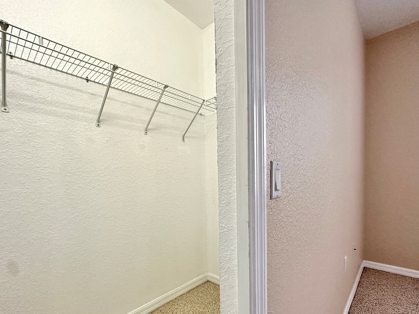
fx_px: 206
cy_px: 187
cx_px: 224
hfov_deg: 90.9
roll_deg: +1.4
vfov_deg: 74.0
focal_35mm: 17
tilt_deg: -2.6
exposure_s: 1/120
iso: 200
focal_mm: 2.22
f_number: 2.2
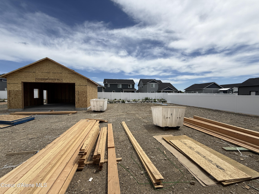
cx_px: 130
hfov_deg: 102.1
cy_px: 97
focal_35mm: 14
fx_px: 105
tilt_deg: -0.7
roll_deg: -0.1
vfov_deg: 85.7
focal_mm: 2.22
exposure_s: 1/3663
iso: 50
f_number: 2.2
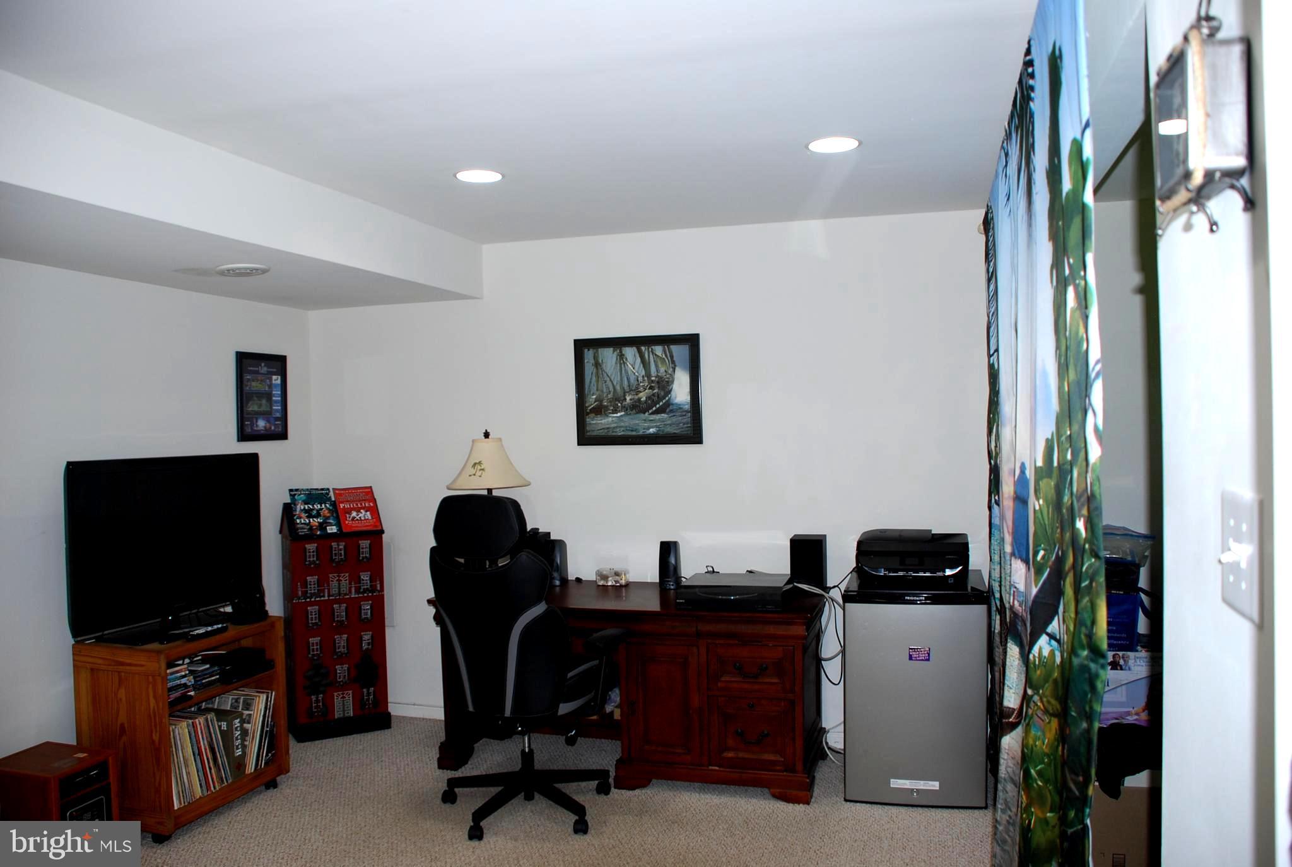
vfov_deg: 48.1
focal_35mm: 27
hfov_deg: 67.3
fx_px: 971
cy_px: 434
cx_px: 646
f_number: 3.5
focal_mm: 18
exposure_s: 1/60
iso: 200
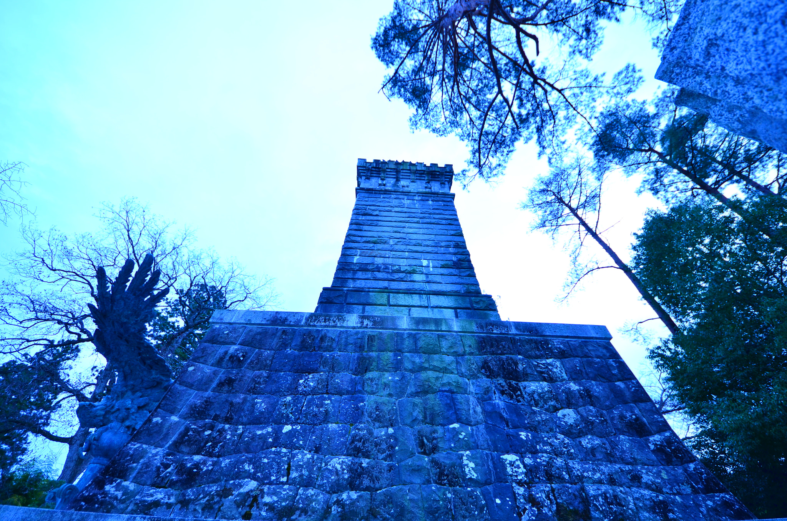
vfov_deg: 86.3
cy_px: 260
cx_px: 394
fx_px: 278
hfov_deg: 109.5
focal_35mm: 13
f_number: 5.6
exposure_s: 1/80
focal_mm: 8.5
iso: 125
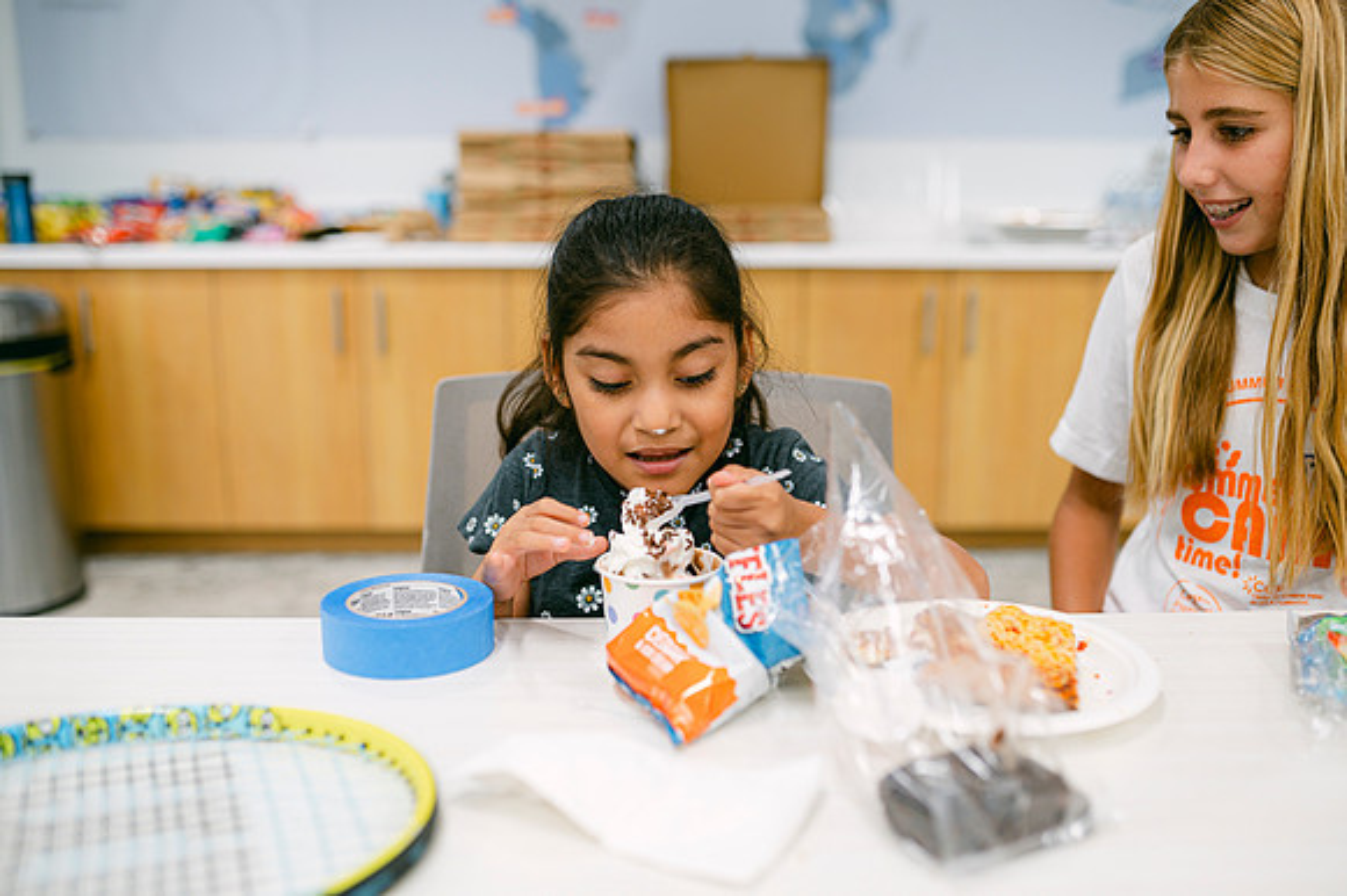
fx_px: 1309
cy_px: 448
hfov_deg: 54.5
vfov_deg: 37.8
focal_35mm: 35
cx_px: 674
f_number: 2
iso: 220
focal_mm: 35
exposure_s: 1/125
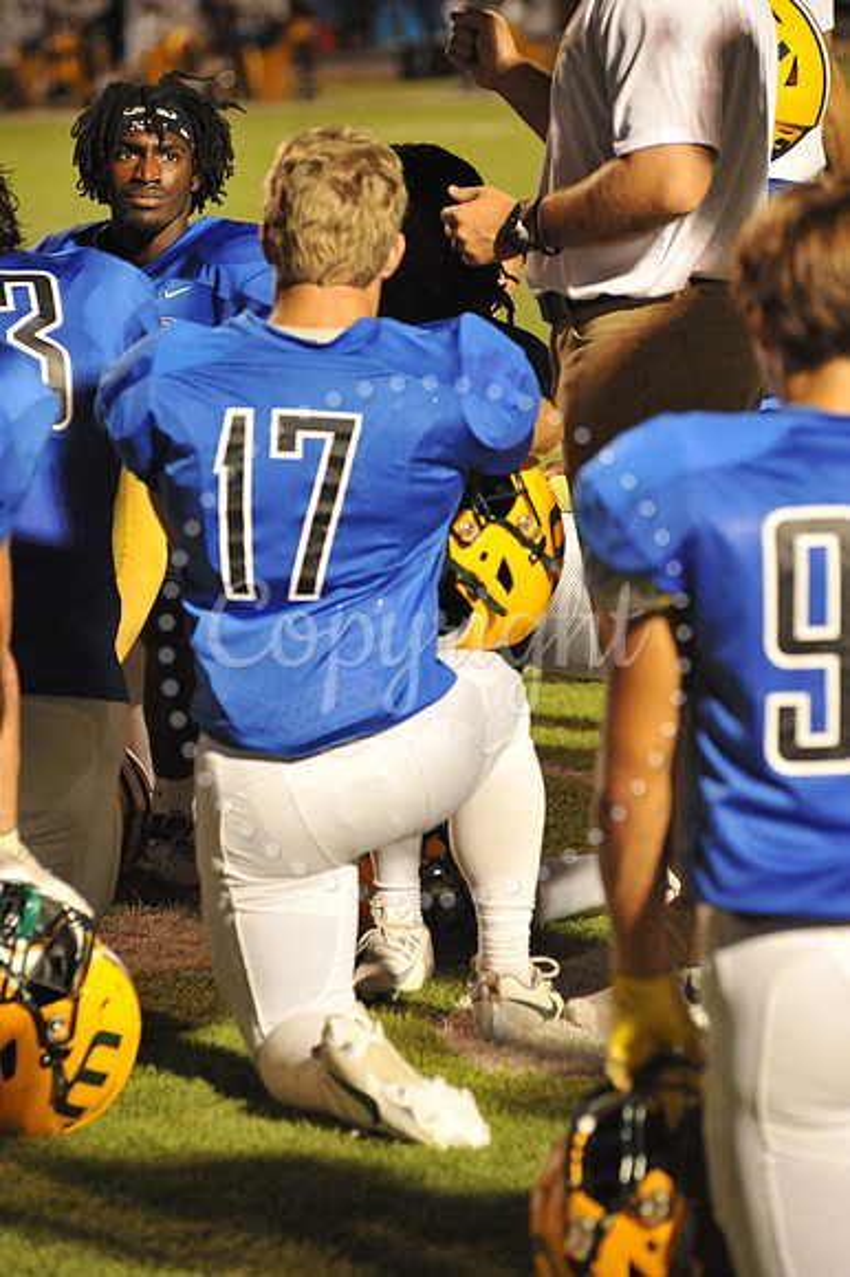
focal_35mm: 200
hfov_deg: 6.9
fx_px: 7091
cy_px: 638
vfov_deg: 10.3
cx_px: 425
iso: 5000
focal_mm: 200
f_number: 5.6
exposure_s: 1/200
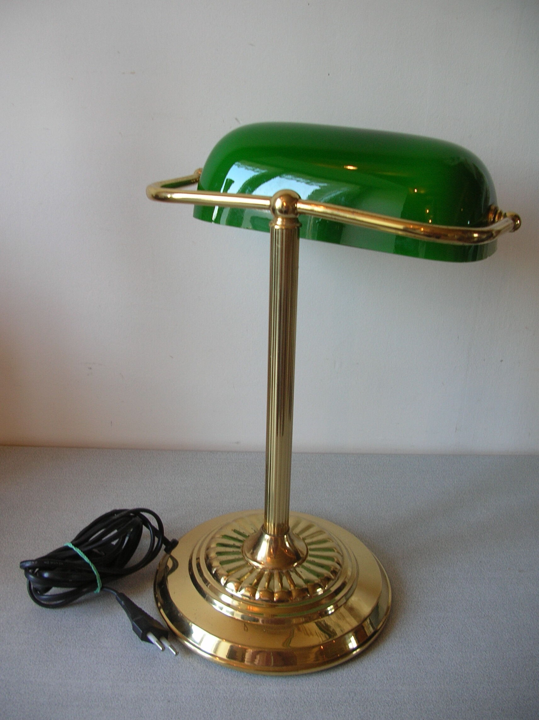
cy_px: 360
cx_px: 270
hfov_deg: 40.6
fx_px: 728
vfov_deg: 52.7
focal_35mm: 35
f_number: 2.8
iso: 50
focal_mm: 5.8
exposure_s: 1/14.4
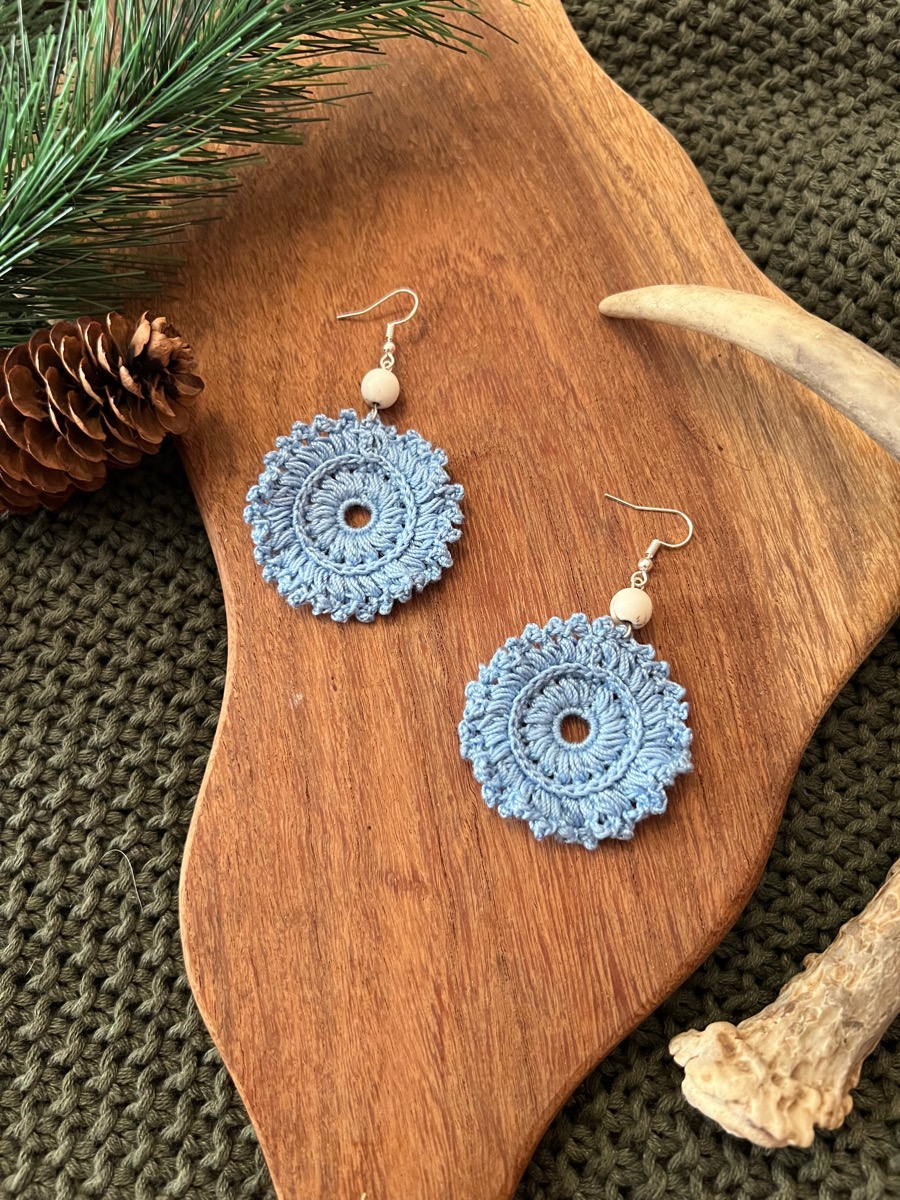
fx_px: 901
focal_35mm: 26
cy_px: 600
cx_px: 450
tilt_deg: -74.1
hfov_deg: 53.1
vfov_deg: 67.3
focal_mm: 5.7
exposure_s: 1/60
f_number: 1.5
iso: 400
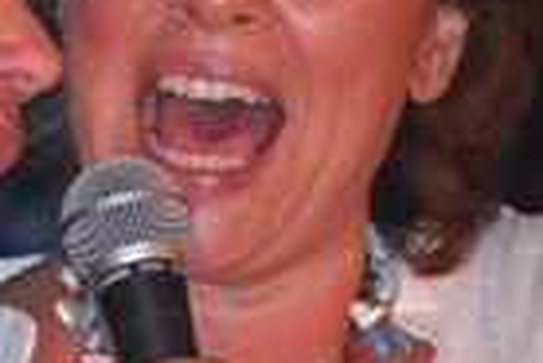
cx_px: -63
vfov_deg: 1.8
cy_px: 59
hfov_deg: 2.7
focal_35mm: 773
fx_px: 11671
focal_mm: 160
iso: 800
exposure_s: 1/60
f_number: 5.3
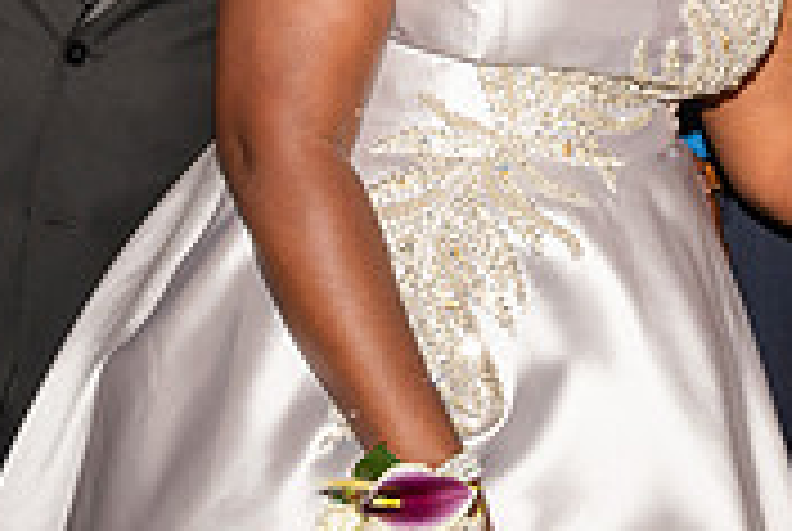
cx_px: 518
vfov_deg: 9.0
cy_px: -326
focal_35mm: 148
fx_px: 3261
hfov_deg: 13.8
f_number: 10
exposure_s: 1/60
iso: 200
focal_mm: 45
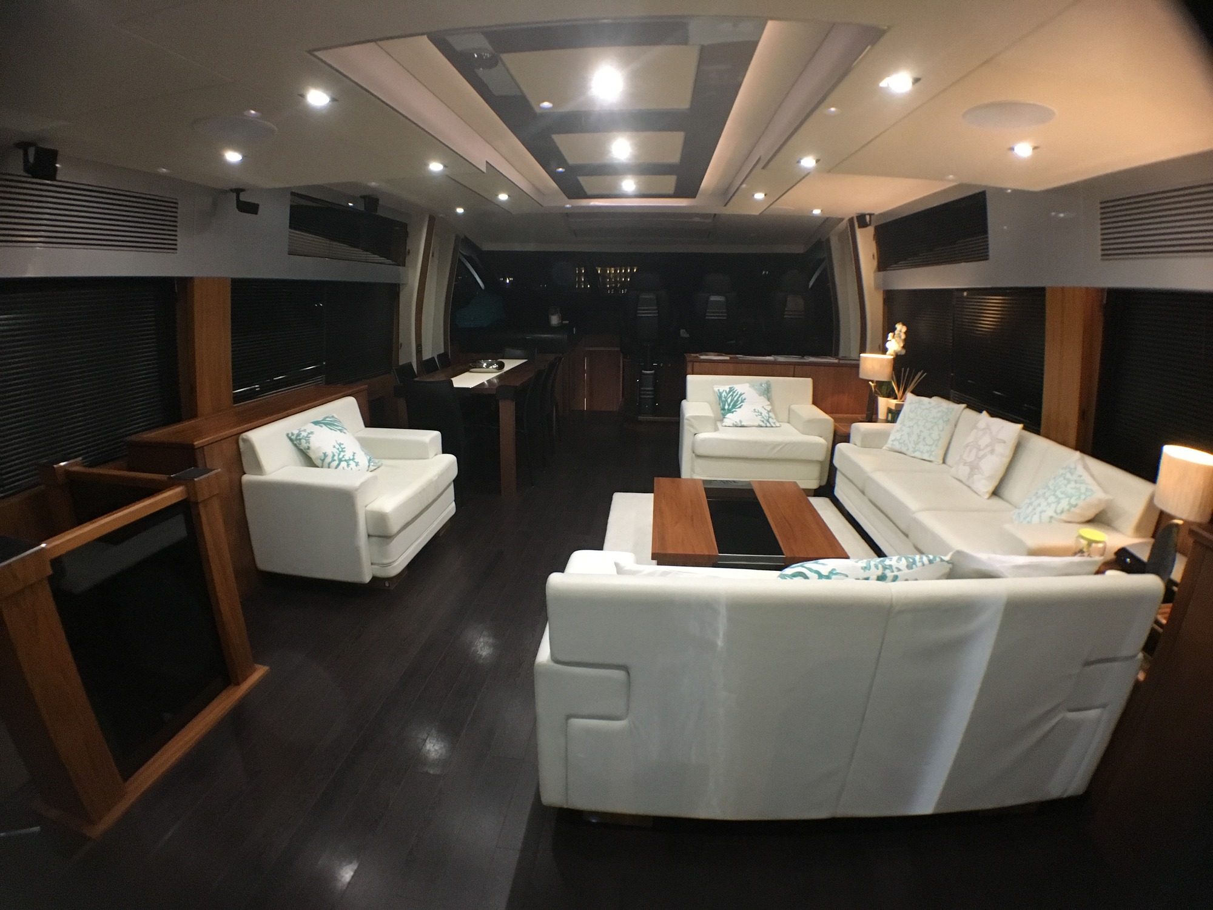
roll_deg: +0.0
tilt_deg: -13.5
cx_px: 606
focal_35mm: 29
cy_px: 455
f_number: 2.2
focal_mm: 4.15
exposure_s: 1/17
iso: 250
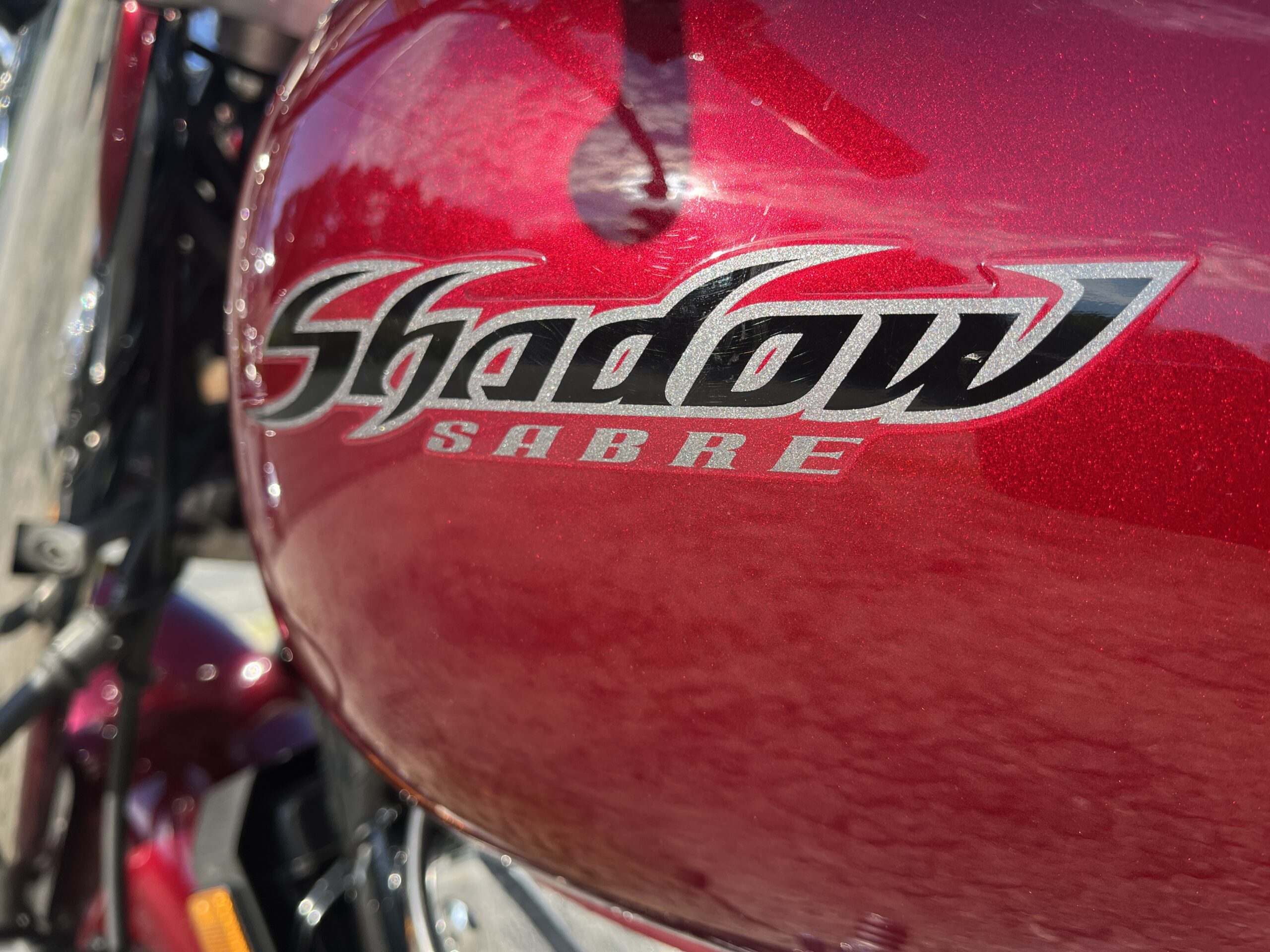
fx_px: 954
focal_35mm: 26
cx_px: 635
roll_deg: -3.1
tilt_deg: -1.5
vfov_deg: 53.1
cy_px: 476
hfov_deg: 67.3
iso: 50
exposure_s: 1/742
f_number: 1.6
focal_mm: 5.1
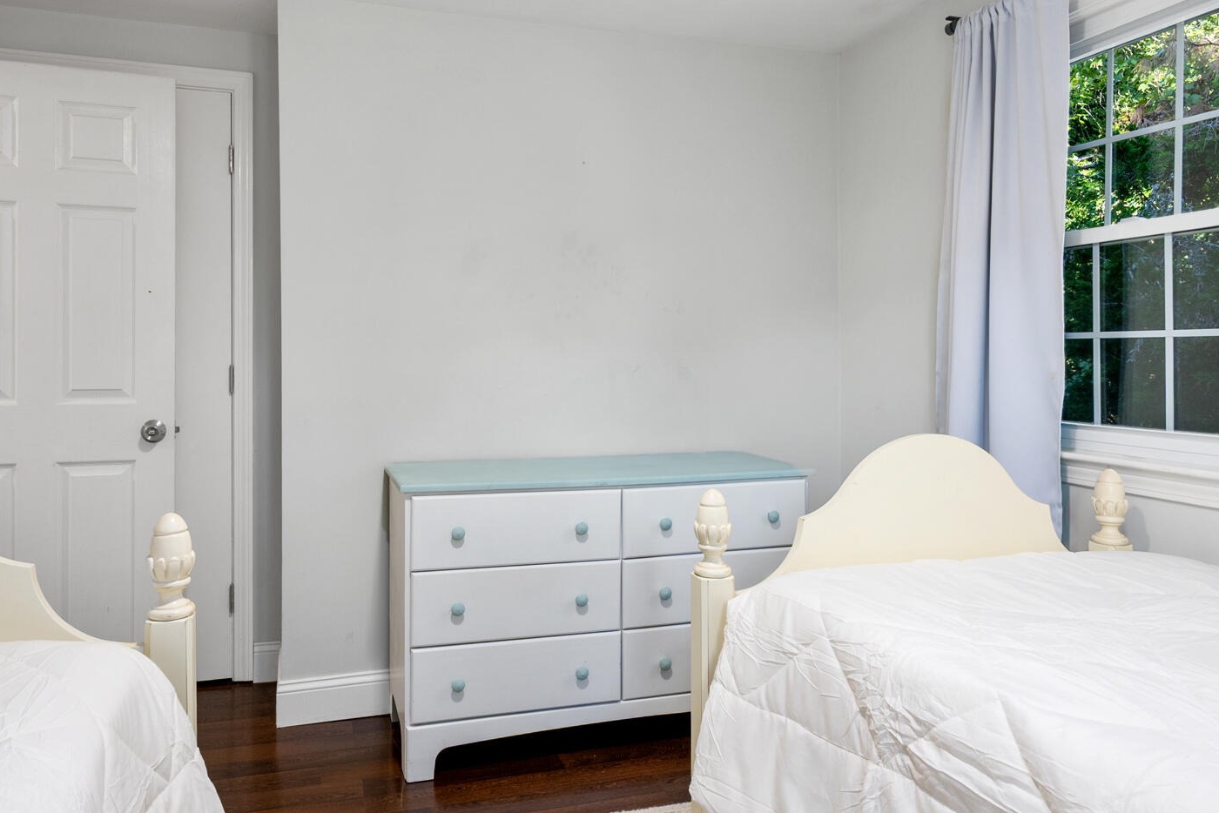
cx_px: 562
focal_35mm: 25
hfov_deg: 71.4
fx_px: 847
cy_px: 323
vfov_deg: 51.0
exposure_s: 1/4
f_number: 8
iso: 320
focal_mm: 14
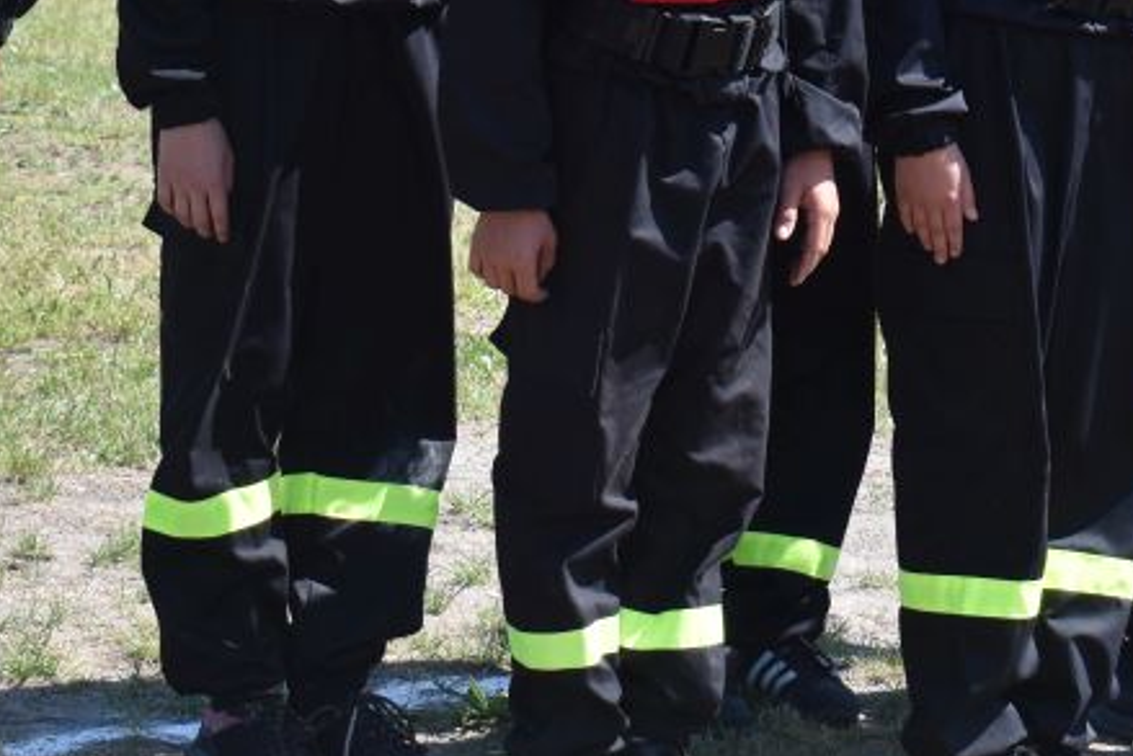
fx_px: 6454
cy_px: -126
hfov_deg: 10.0
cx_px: 903
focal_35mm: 205
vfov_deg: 6.7
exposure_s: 1/250
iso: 200
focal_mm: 50
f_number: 8
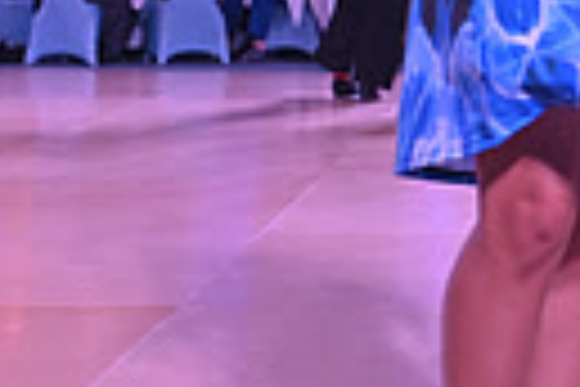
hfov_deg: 15.3
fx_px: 2030
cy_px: -146
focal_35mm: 126
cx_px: 796
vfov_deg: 10.6
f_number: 5
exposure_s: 1/400
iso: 2800
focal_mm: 28
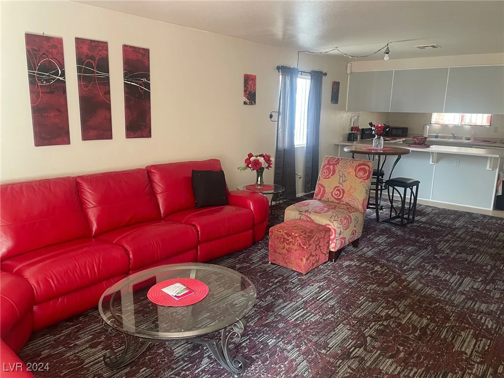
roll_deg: -0.5
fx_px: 379
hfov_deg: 67.3
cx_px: 252
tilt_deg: -13.0
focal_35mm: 26
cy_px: 189
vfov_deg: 53.1
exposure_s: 1/60
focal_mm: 4.2
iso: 200
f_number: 1.6
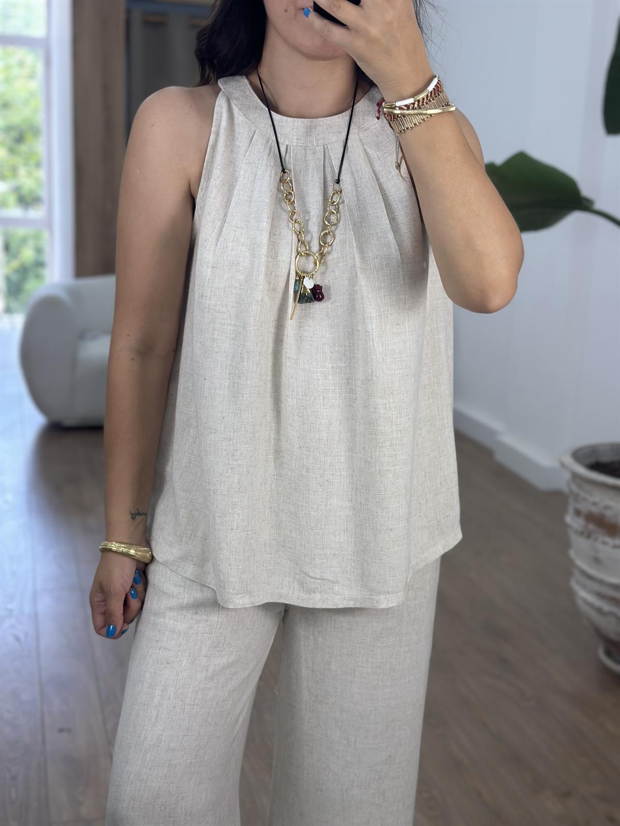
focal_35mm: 48
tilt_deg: -35.5
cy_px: 413
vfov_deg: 39.7
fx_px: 1146
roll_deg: -1.7
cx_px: 310
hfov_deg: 30.3
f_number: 1.78
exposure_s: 1/254
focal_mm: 6.86
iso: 80
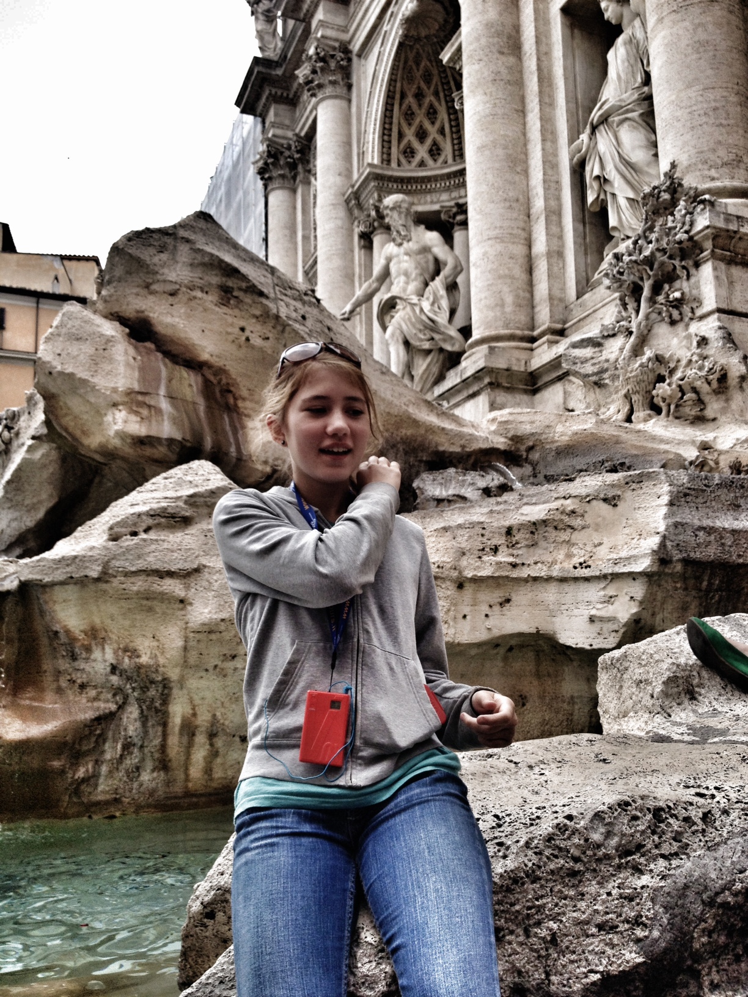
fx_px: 1008
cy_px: 498
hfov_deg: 40.7
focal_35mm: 35
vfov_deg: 52.6
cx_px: 374
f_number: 2.4
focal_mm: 4.28
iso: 64
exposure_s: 1/593
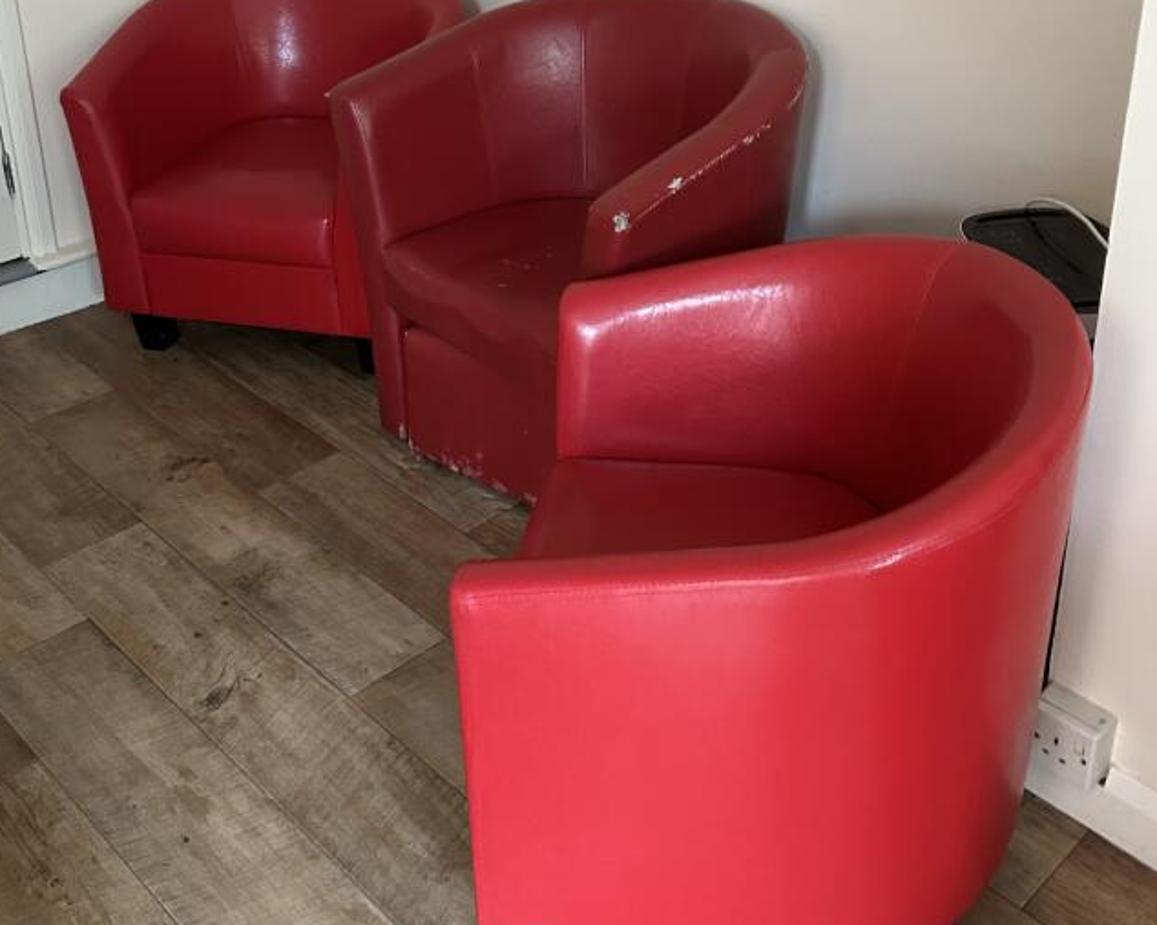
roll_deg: -1.0
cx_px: 659
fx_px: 1404
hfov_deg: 44.7
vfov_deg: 35.5
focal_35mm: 41
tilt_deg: -20.7
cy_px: 215
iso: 320
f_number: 1.5
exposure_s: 1/60
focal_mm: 5.7
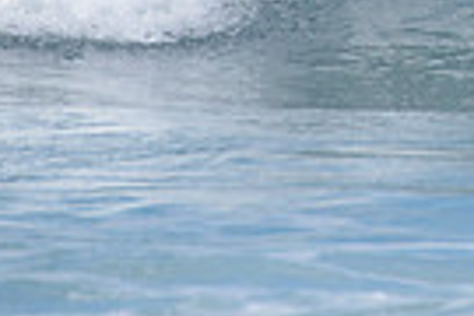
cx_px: 801
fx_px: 28188
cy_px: -318
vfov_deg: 0.6
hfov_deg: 1.0
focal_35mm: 2141
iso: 250
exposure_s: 1/2500
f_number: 6.3
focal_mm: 500
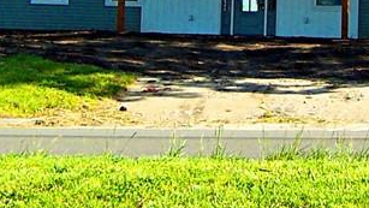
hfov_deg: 17.8
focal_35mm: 120
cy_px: -82
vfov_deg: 9.9
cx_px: 237
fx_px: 1175
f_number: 3.4
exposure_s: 1/750
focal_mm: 5.5
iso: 80
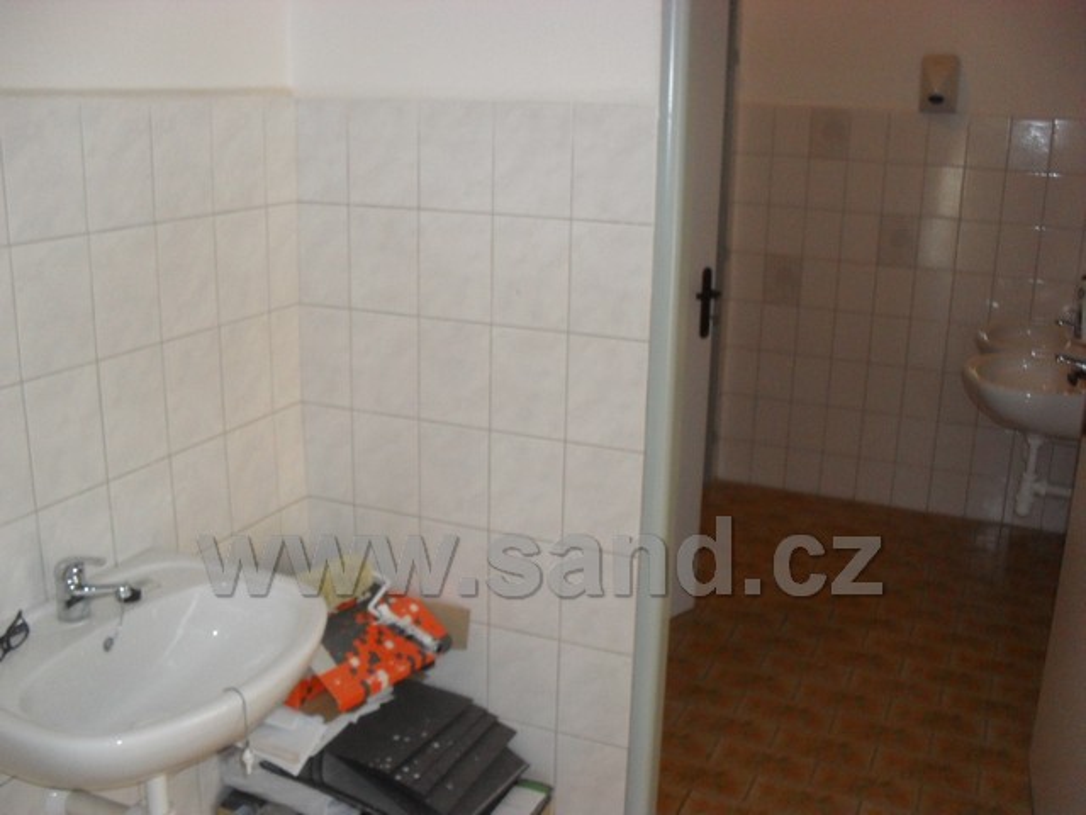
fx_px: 1098
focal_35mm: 35
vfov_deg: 40.7
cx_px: 543
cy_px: 408
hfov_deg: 52.6
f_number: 3.2
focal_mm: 6.3
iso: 200
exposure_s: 1/45
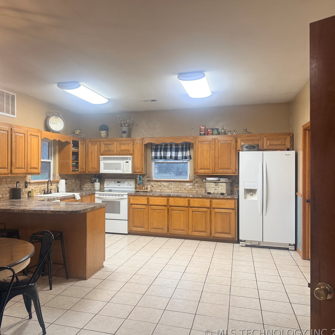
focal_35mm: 29
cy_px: 169
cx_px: 129
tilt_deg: +3.2
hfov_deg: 55.1
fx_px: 318
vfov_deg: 55.6
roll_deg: -0.3
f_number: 1.78
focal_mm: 6.76
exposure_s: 1/120
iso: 200
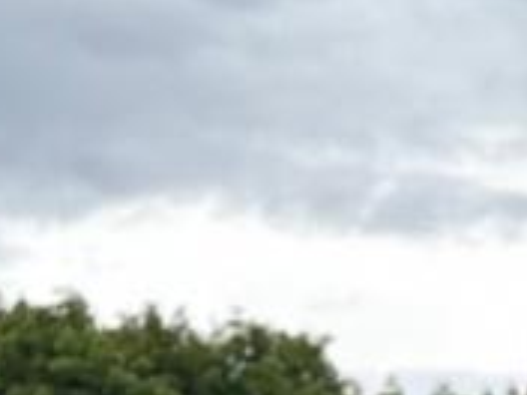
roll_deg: +0.7
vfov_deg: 7.4
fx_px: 2877
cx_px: 1587
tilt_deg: -2.0
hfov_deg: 8.7
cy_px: 880
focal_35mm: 189
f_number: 1.6
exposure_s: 1/801
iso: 50
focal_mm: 5.96
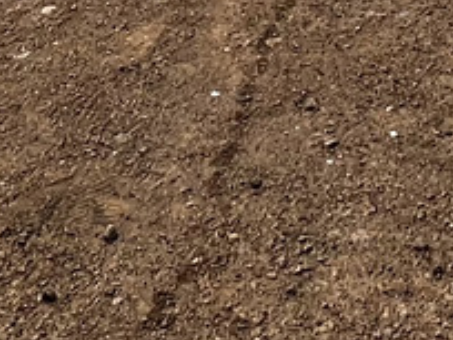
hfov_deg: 19.1
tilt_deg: +2.5
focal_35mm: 102
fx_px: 1335
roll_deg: -0.4
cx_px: 342
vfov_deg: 10.3
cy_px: -687
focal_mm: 1.57
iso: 32
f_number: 1.8
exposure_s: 1/3650
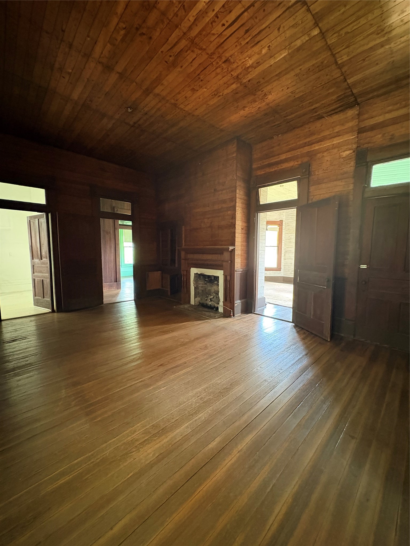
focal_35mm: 14
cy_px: 273
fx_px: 221
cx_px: 205
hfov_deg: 85.7
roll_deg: +0.1
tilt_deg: -4.2
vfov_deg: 102.1
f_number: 2.2
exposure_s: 1/44
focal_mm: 2.22
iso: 1000
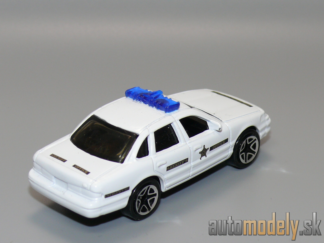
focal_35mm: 116
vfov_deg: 12.8
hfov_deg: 17.0
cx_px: 162
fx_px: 1086
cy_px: 122
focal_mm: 14.3
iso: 100
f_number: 4
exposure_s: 1/30
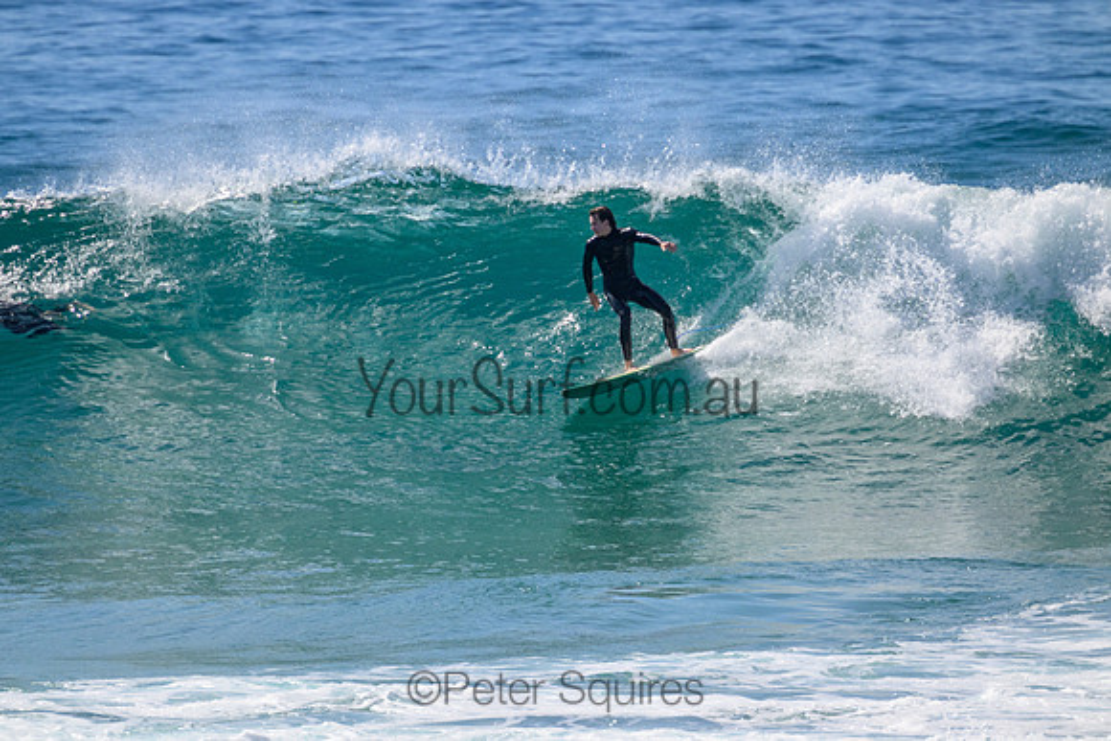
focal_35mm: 800
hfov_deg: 2.6
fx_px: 24694
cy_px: 370
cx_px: 556
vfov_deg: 1.7
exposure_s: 1/2000
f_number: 11
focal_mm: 800
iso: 720
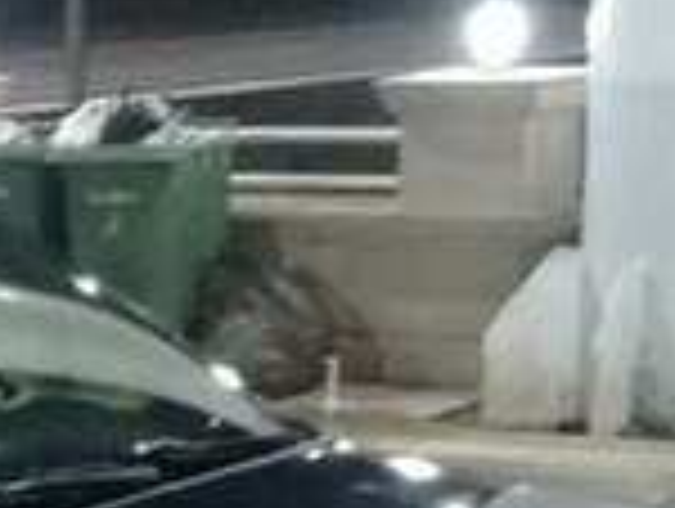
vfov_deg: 10.6
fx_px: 2656
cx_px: -198
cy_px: 717
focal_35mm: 136
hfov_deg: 13.9
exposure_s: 1/15
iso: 800
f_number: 2.2
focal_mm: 3.3
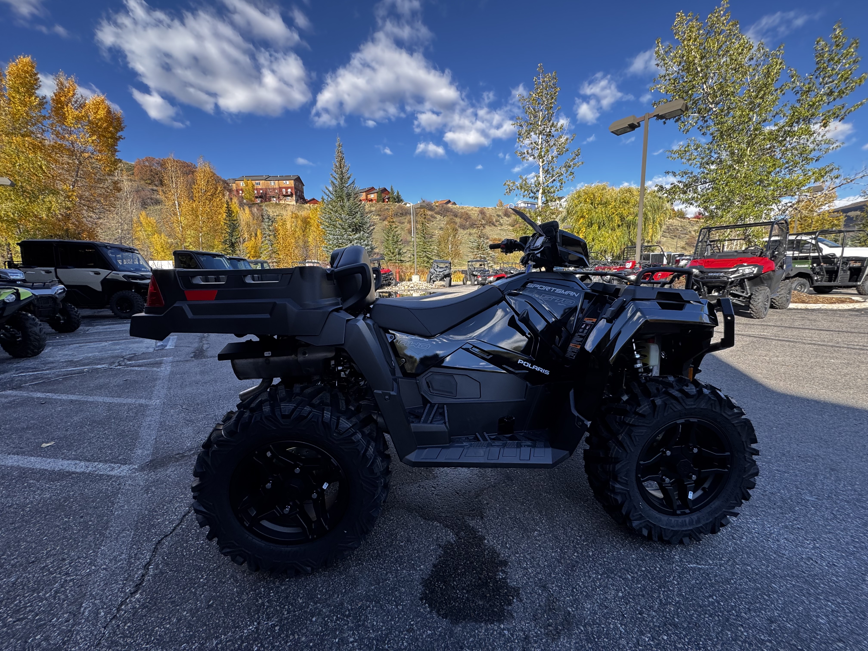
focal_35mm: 14
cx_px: 434
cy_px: 326
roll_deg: +3.9
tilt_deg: -9.5
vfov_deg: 85.7
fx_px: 351
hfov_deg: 102.1
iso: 40
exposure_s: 1/349
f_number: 2.2
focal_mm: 2.22
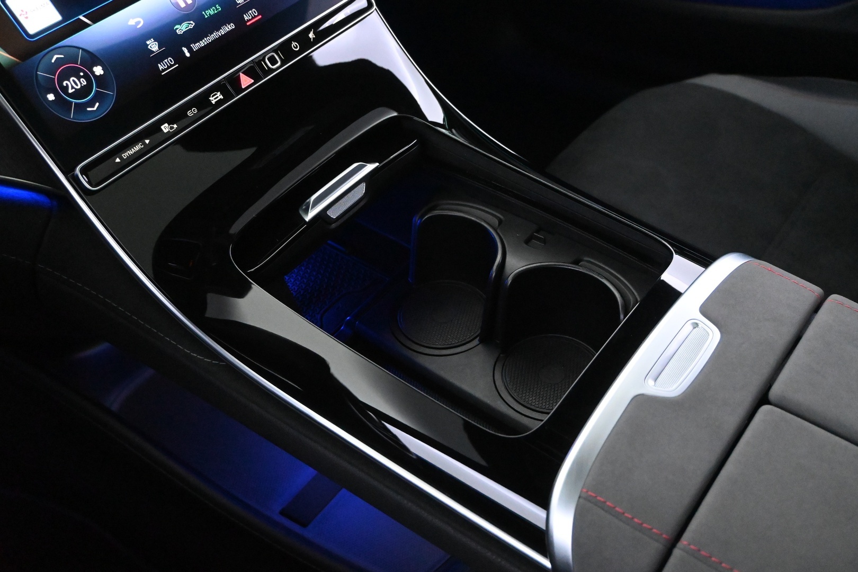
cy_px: 286
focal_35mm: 36
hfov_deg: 53.1
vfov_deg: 36.9
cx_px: 429
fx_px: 858
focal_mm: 24
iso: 10000
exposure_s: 1/40
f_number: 4.5
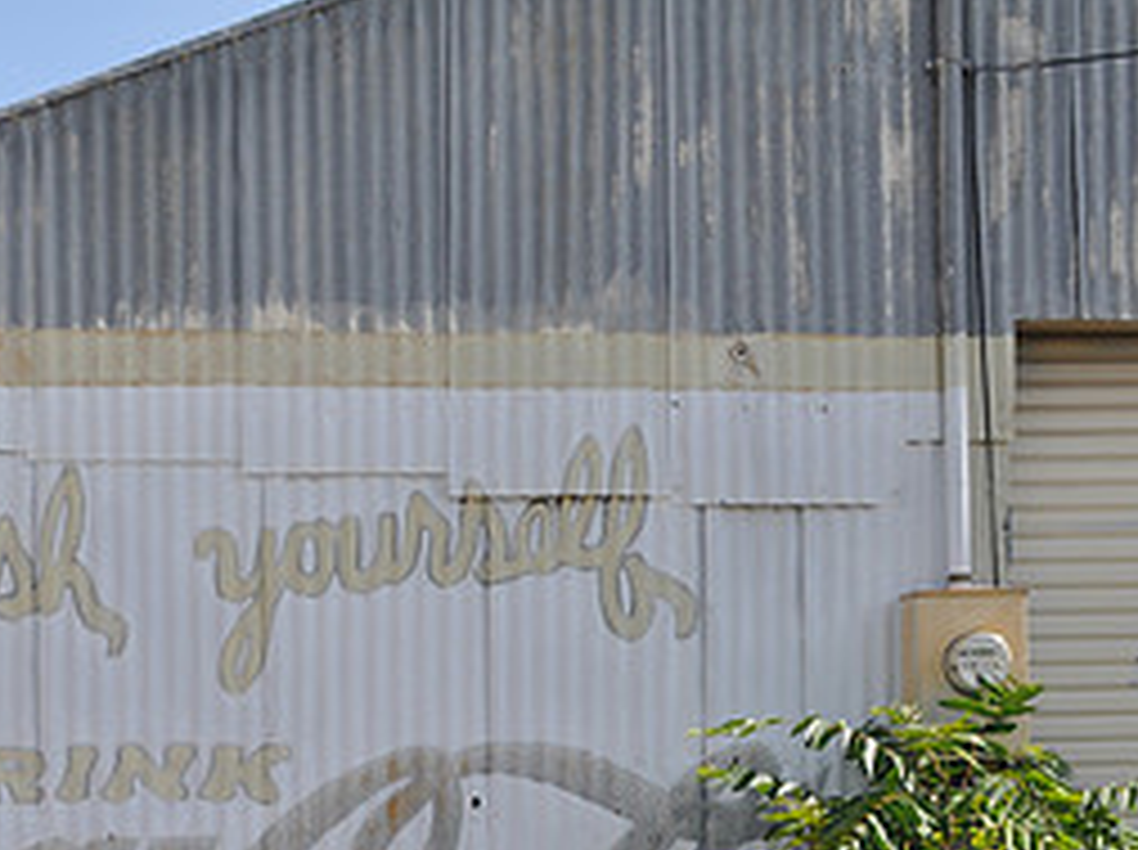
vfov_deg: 16.8
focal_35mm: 86
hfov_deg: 22.6
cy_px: 821
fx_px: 2823
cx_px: 297
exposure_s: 1/125
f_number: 11
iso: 200
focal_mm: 26
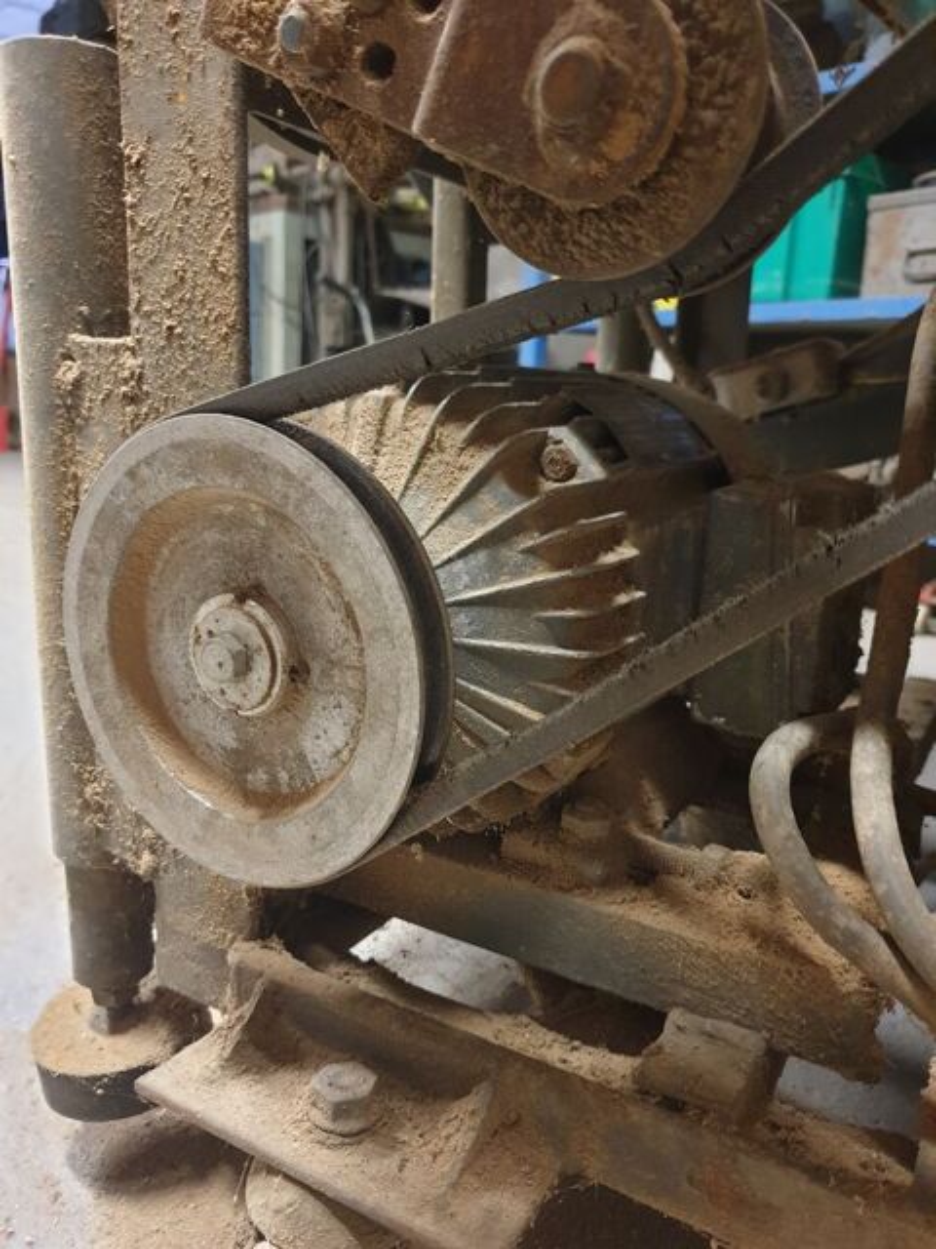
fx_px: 937
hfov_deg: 53.1
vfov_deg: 67.3
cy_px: 624
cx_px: 468
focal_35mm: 26
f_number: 1.5
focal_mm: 4.3
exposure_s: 1/17
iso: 320
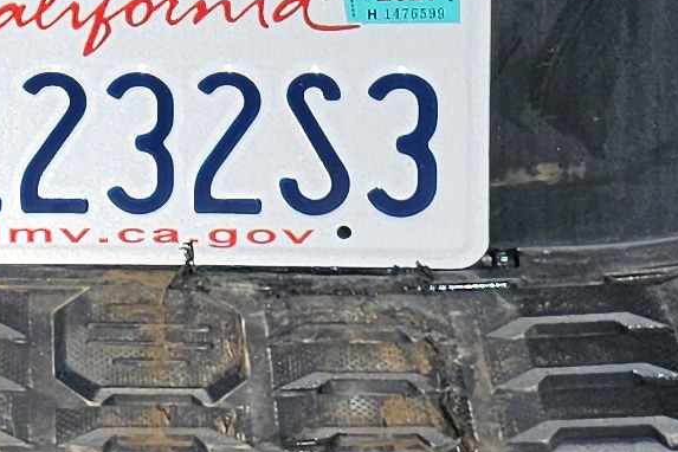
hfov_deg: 12.2
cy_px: -874
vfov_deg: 7.3
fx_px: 3145
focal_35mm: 167
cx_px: -11
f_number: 1.7
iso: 10
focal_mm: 6.3
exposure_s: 1/2005
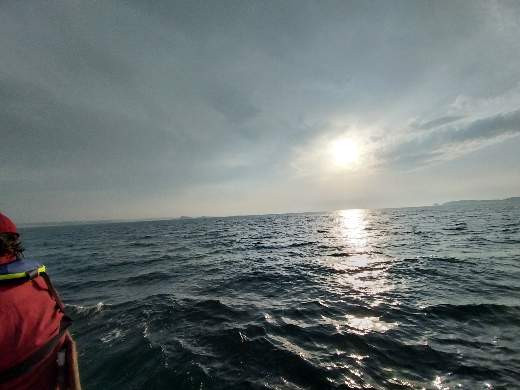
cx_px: 260
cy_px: 195
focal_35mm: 13
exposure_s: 1/2513
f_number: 2.2
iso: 64
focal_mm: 1.13
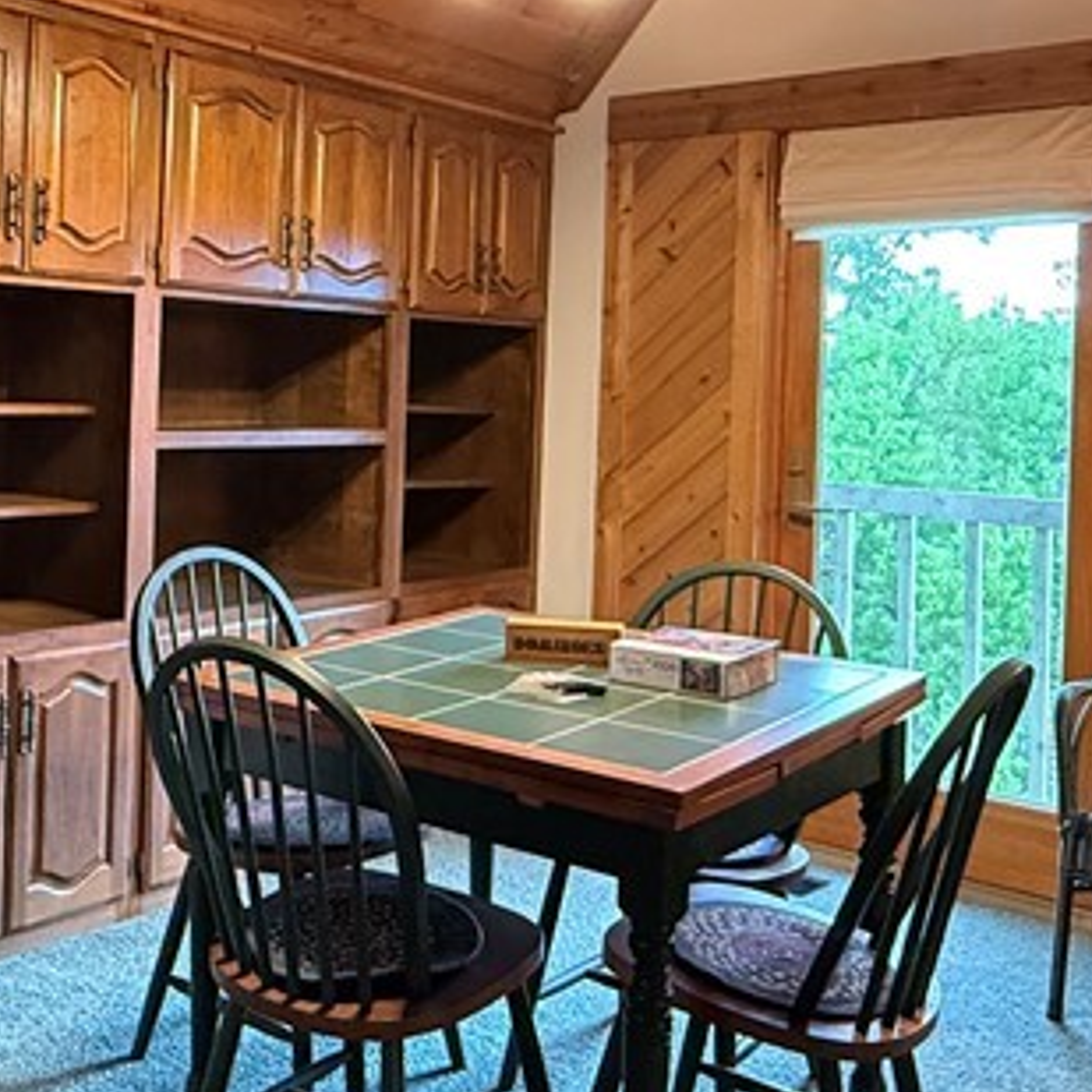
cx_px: 300
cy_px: 389
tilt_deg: -1.1
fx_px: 1463
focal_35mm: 41
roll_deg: -1.9
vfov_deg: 40.5
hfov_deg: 40.0
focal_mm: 2.22
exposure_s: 1/60
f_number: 2.2
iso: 640
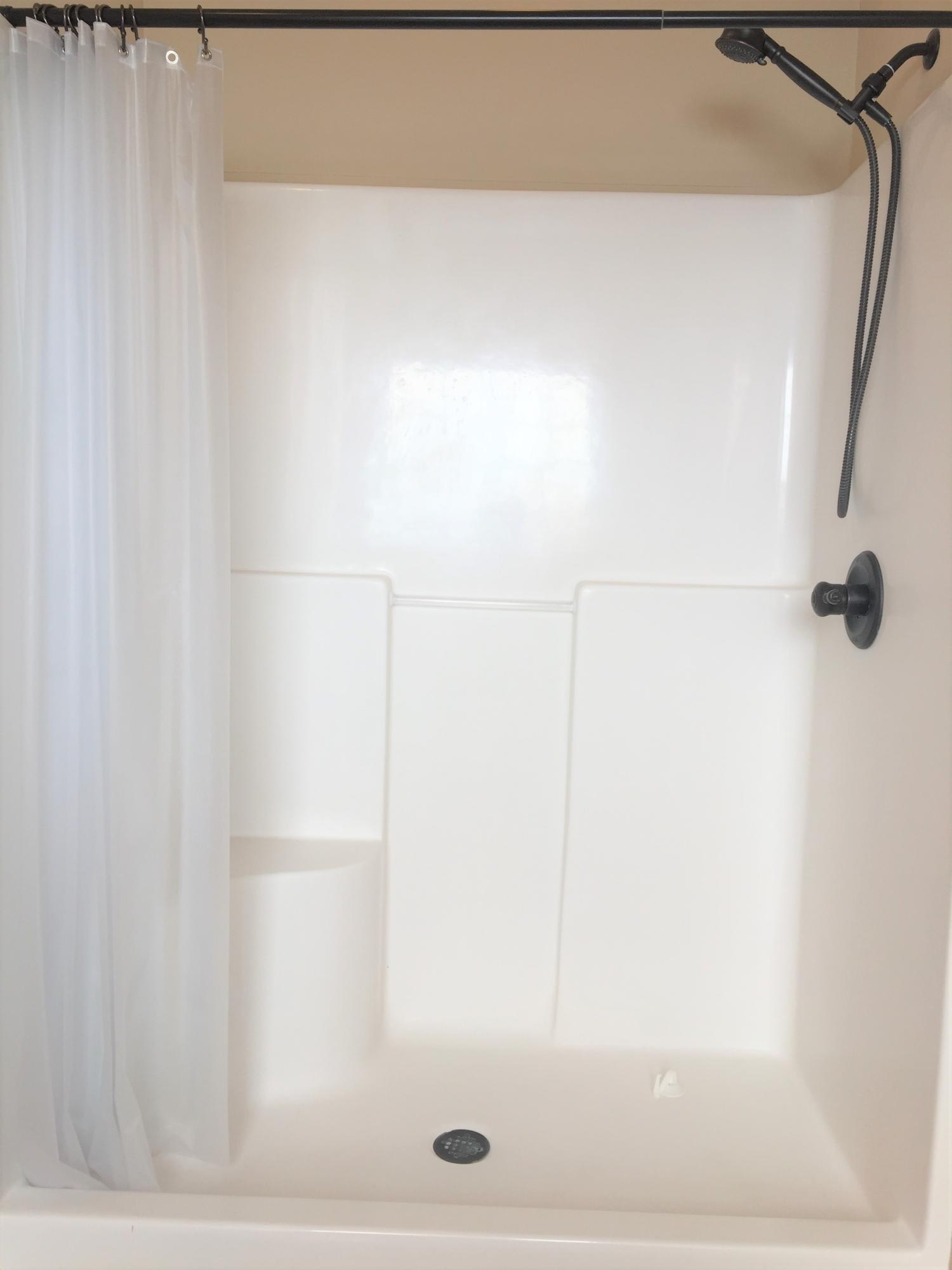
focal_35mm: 29
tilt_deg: -4.7
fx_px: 1063
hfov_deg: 48.2
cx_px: 476
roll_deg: -1.5
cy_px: 635
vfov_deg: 61.7
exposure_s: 1/60
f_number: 2.2
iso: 32
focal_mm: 4.15
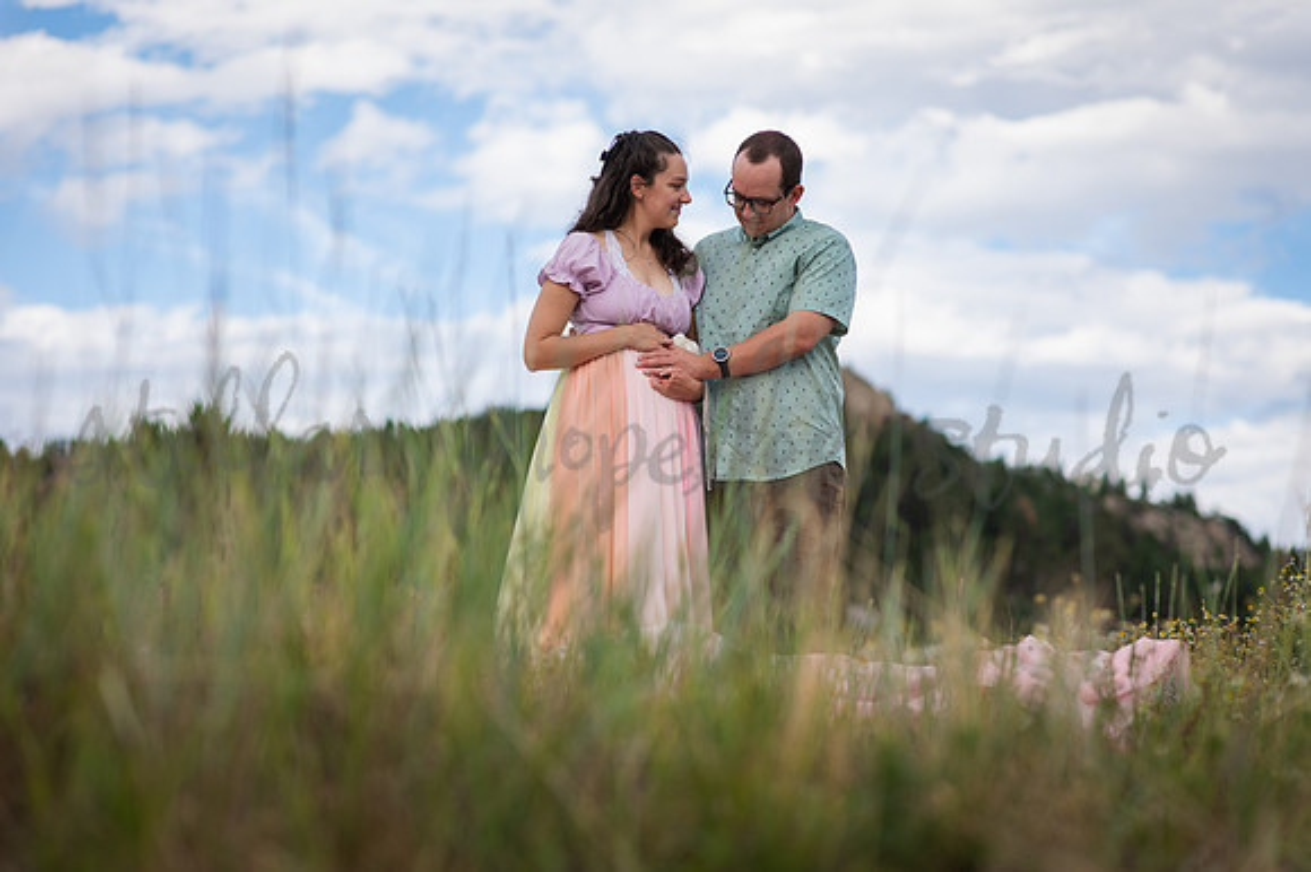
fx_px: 3094
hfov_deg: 23.9
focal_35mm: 85
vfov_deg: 16.1
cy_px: 436
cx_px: 656
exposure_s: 1/1250
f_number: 2.5
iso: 125
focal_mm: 85
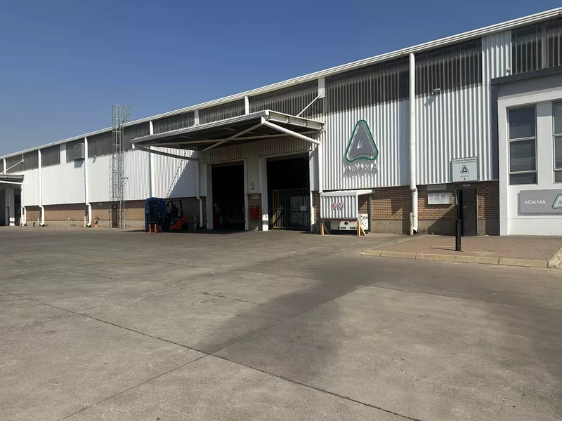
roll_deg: +0.1
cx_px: 281
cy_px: 210
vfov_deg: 56.8
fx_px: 390
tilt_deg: -0.6
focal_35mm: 24
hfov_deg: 71.6
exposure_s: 1/6211
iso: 80
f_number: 1.78
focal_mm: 6.86
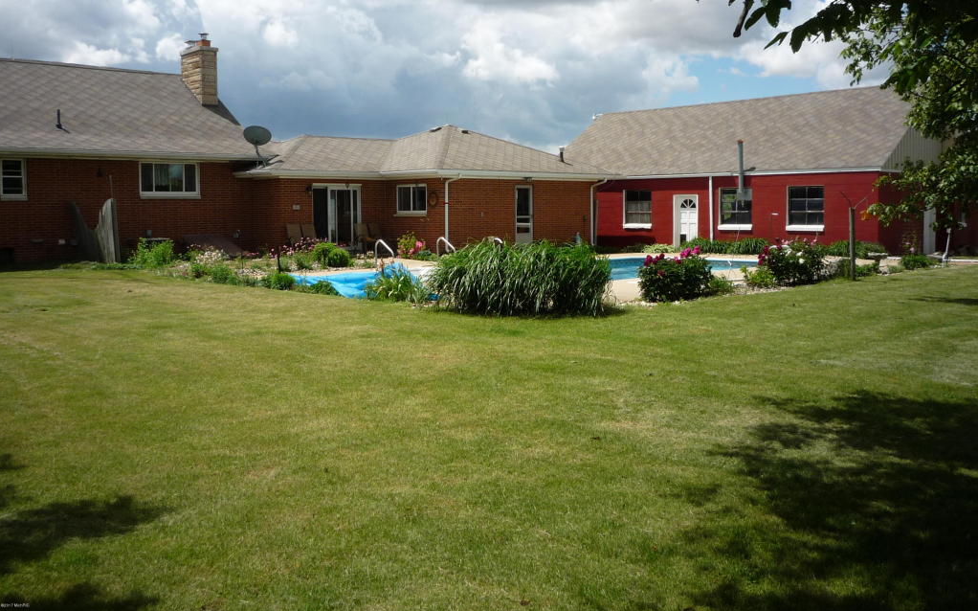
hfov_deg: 56.7
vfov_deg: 37.2
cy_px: 260
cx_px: 489
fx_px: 906
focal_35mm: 34
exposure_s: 1/400
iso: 100
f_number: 5.6
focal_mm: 5.2
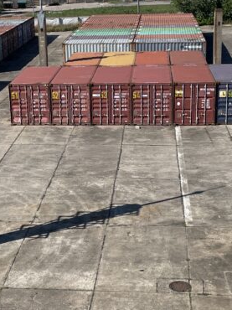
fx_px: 644
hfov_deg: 20.4
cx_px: 90
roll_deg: +2.1
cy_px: 124
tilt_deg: -14.3
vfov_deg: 27.0
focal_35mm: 72
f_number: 1.6
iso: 32
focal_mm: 4.2
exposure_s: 1/4132
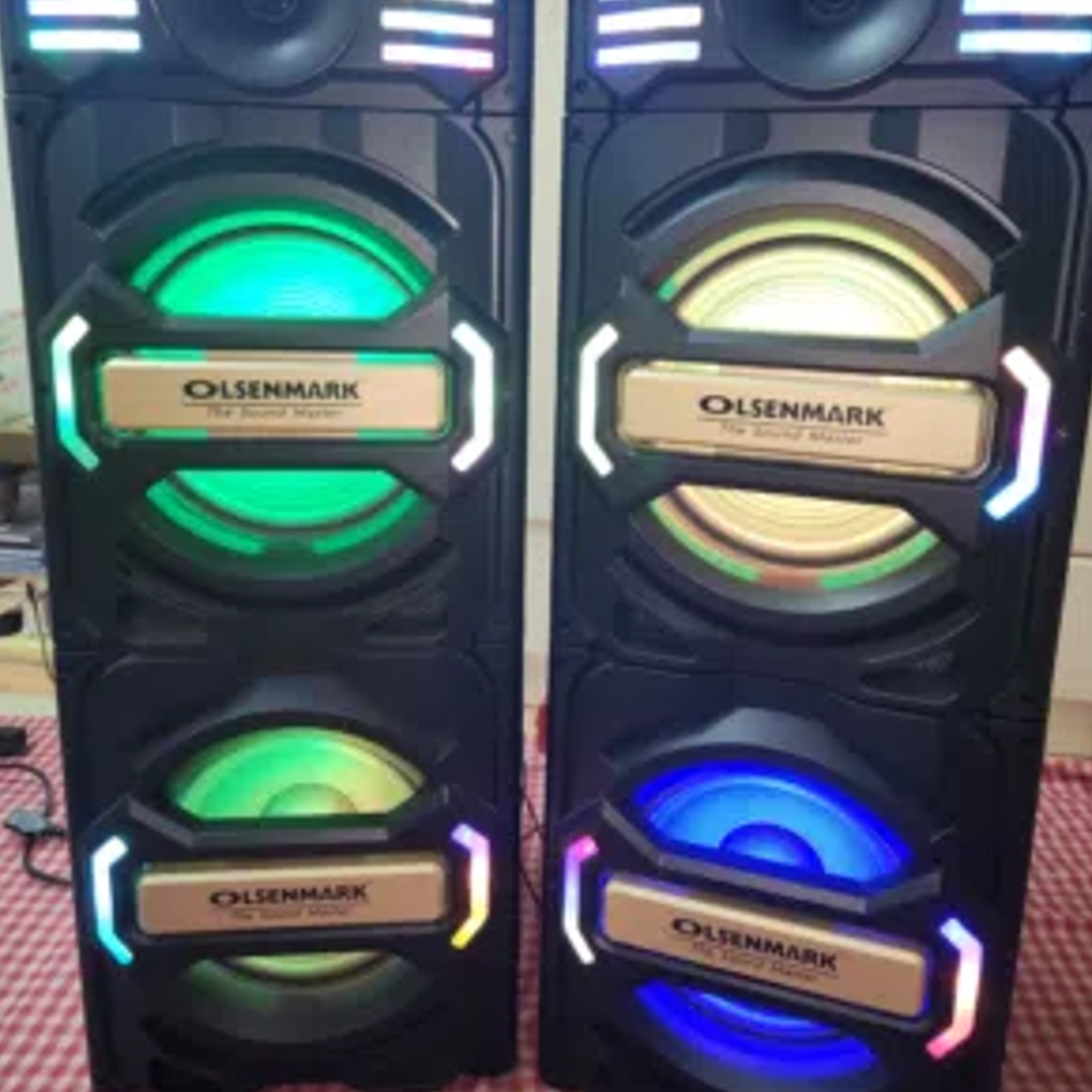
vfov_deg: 56.9
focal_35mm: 28
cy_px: 437
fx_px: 999
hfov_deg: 57.3
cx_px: 546
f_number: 1.8
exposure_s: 1/11
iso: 125
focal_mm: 5.4
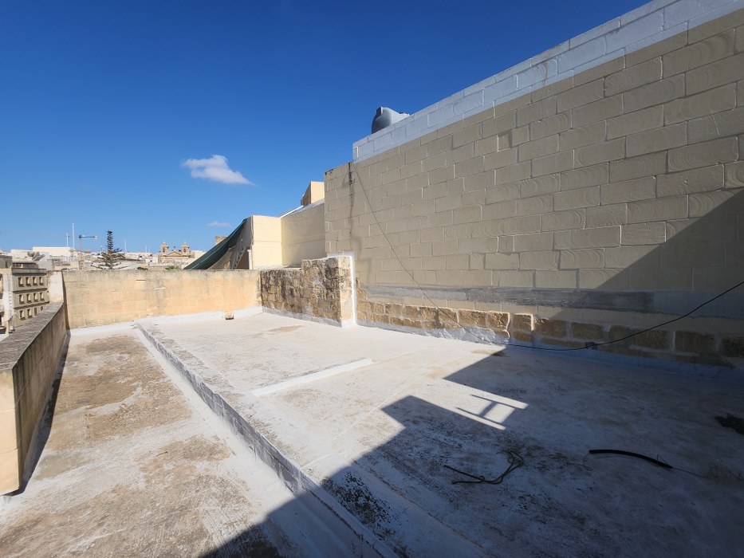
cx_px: 372
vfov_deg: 89.9
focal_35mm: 13
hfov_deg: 106.2
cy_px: 279
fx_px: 279
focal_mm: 1.7
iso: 32
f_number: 2.2
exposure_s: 1/2180
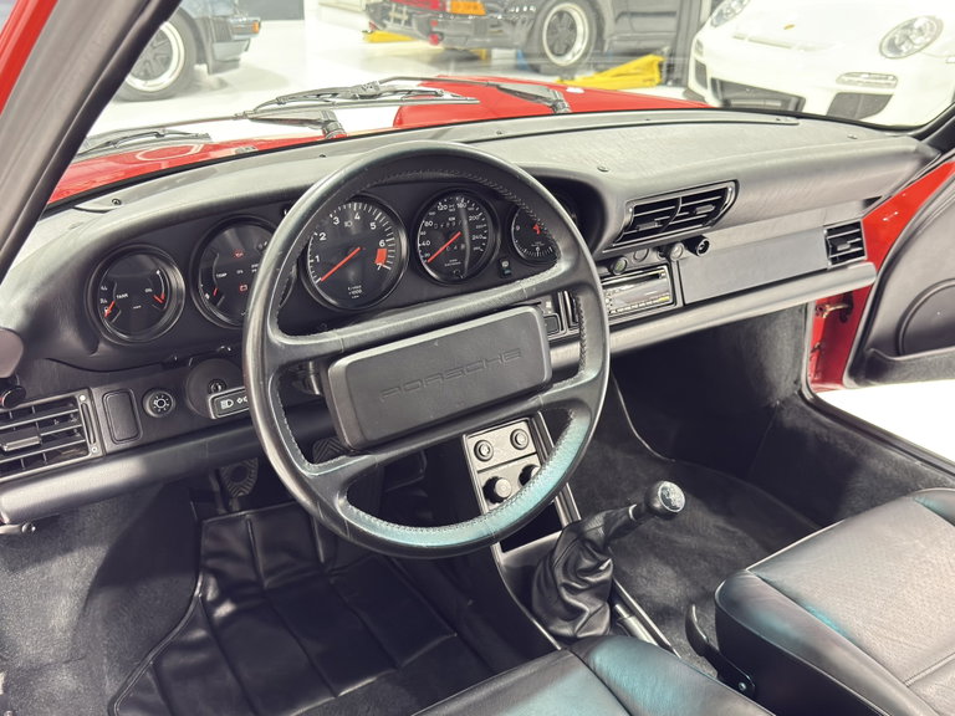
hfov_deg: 52.6
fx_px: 966
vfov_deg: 40.7
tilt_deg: -24.8
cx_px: 478
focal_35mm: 35
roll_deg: -2.2
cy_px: 358
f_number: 1.78
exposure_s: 1/40
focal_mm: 6.76
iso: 400
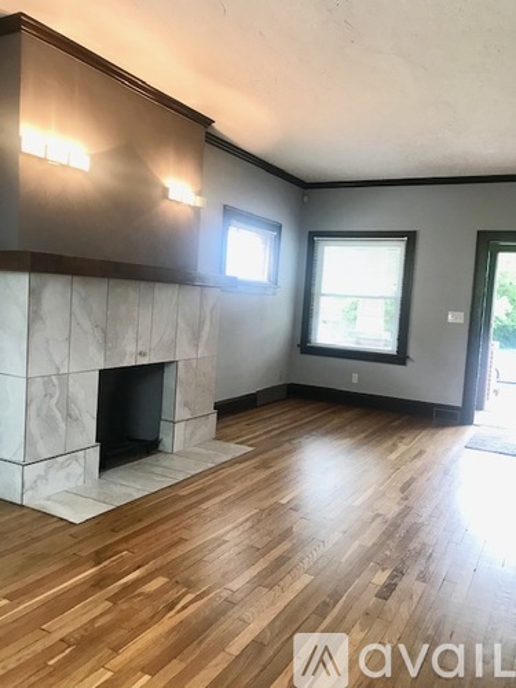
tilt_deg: -4.4
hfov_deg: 49.7
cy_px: 344
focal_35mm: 28
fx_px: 557
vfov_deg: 63.4
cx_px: 258
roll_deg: -3.8
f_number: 1.8
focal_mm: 3.99
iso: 40
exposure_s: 1/24
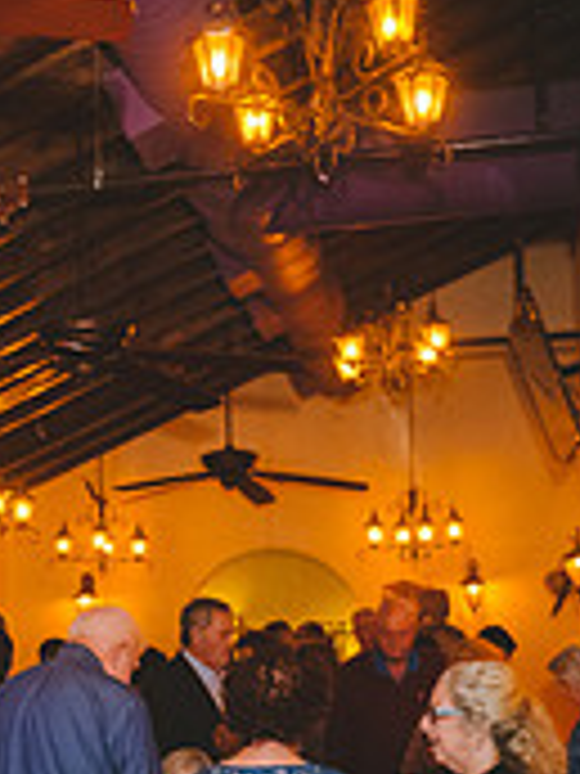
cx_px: -139
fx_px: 1743
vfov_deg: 24.4
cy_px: 677
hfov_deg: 17.9
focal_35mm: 78
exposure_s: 1/60
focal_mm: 24
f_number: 2.8
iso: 1600
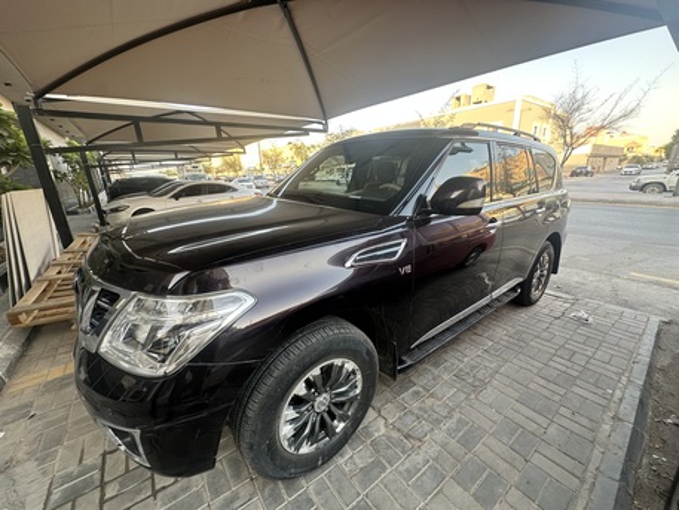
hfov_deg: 102.0
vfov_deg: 85.7
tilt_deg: -15.4
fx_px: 275
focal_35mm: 14
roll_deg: +2.6
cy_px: 255
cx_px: 340
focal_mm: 2.22
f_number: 2.2
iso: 64
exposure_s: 1/99
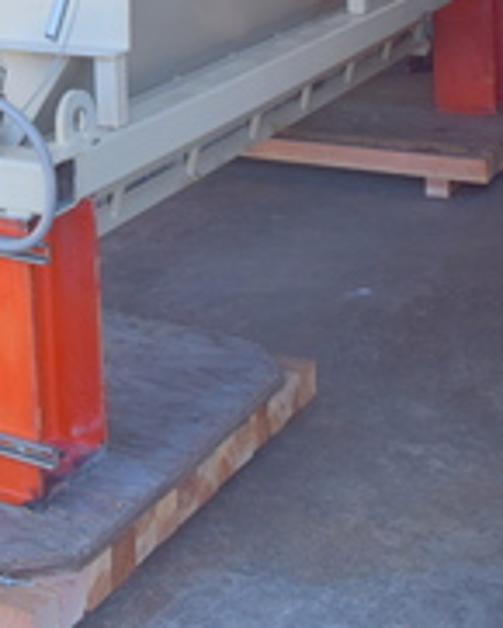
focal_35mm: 70
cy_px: -219
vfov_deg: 23.5
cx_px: 19
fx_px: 1302
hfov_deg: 21.2
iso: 400
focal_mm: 18
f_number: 7.1
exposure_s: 1/200
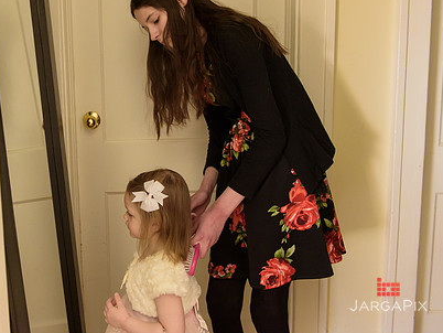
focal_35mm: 43
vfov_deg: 33.4
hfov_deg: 43.0
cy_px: 122
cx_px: 136
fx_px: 551
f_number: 3.2
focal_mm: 31
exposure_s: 1/125
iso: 1600
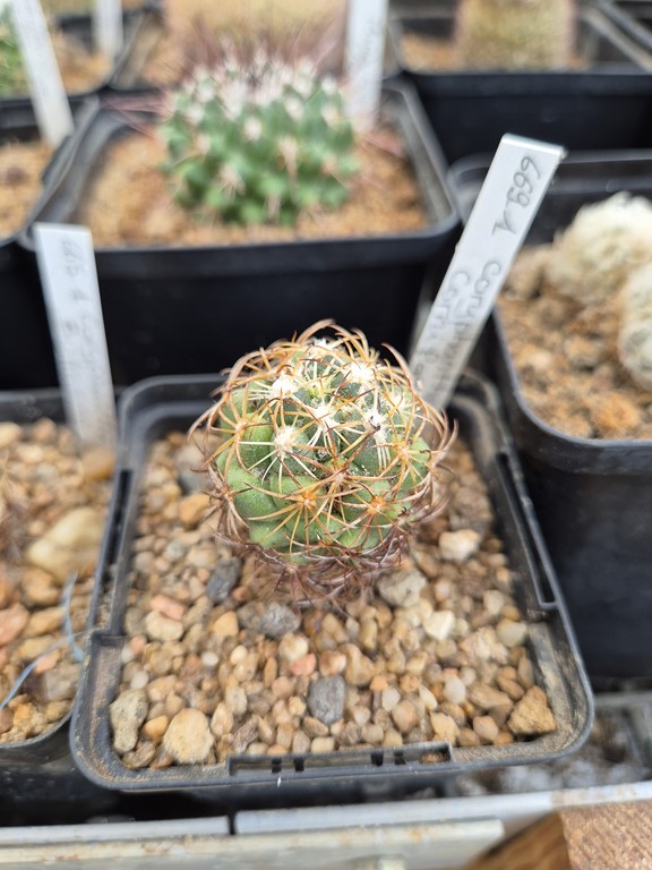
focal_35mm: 23
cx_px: 326
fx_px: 578
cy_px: 435
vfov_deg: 73.9
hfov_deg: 58.9
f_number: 1.8
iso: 200
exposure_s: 1/180
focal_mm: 5.4
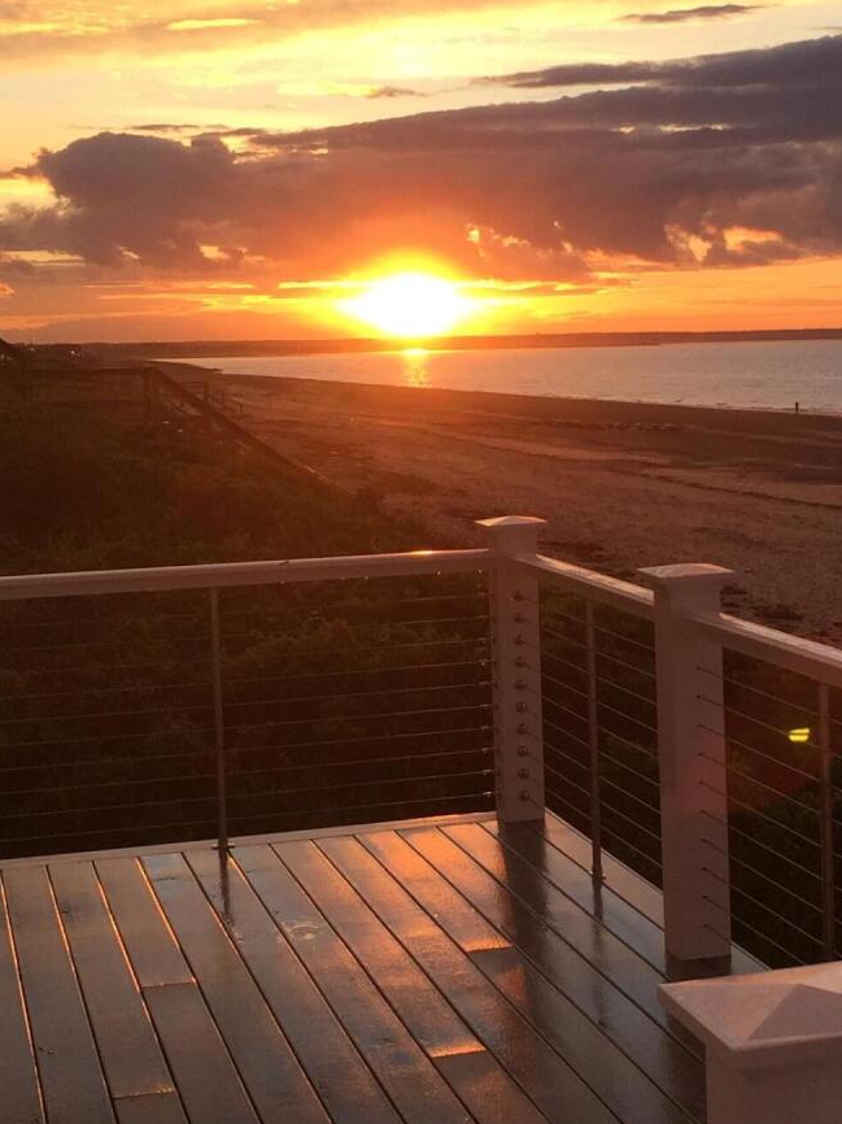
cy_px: 527
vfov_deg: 29.0
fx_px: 2174
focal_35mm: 67
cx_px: 595
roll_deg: +1.8
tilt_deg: -3.9
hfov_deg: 21.8
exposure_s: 1/465
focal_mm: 4.15
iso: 32
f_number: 2.2
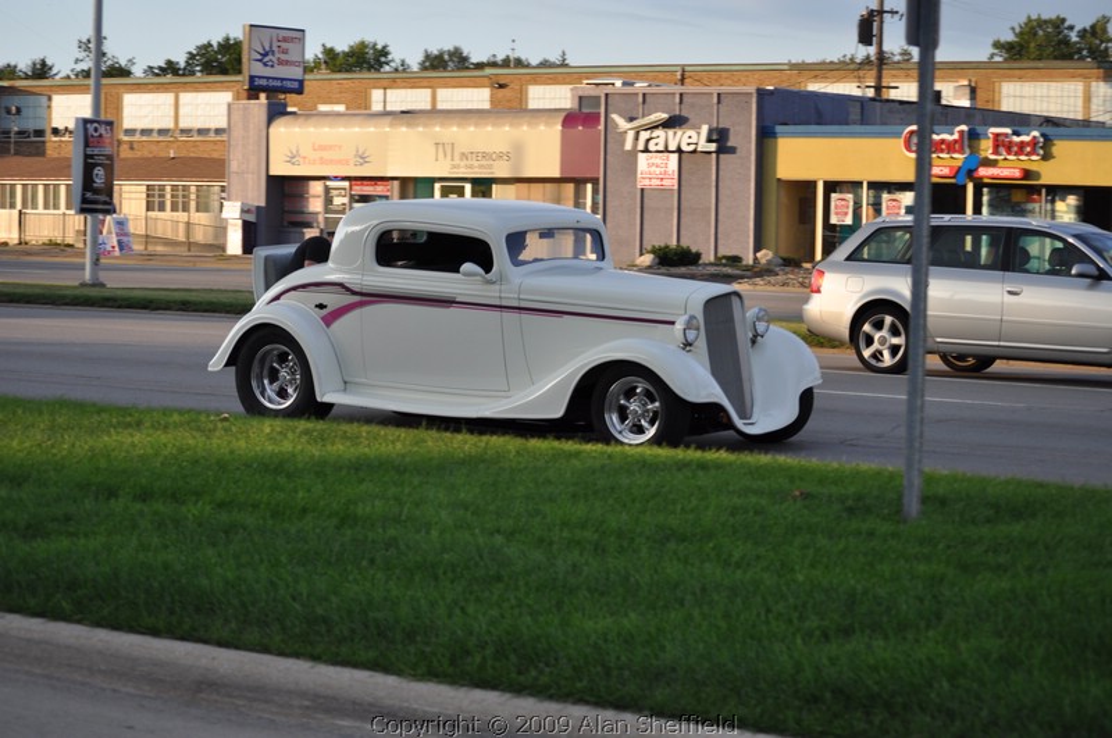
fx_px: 2776
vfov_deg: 15.1
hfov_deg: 22.7
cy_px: 369
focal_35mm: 90
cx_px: 556
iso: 400
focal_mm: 60
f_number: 5.6
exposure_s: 1/500
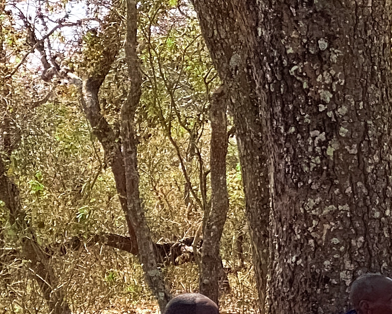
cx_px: 791
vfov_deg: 6.0
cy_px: 415
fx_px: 2971
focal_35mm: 256
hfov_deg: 7.3
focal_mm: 6
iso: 20
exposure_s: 1/516
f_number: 2
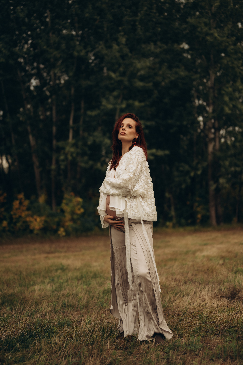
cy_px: 182
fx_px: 506
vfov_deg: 39.6
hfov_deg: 27.0
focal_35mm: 50
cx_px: 122
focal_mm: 50
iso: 125
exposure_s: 1/2000
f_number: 1.8
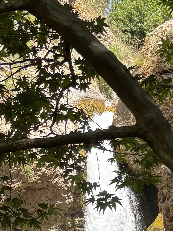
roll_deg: -3.4
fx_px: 893
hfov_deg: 11.0
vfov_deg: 14.4
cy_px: 249
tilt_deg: +4.2
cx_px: 38
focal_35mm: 134
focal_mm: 6.76
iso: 80
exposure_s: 1/925
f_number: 1.78
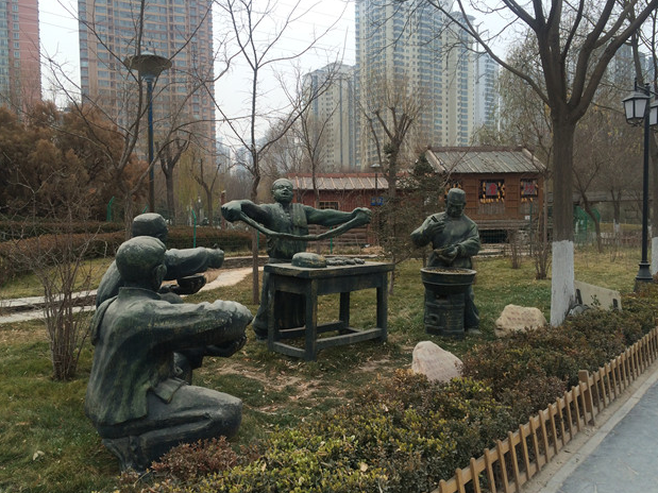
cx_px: 325
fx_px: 570
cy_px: 250
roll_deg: +2.1
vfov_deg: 46.8
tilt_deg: -2.4
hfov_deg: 60.0
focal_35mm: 30
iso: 32
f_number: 2.2
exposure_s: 1/707
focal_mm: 4.15
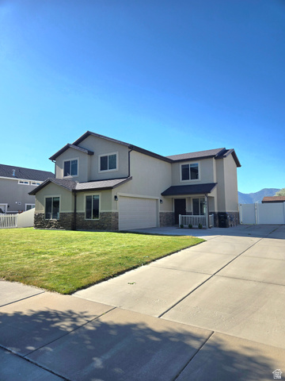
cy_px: 190
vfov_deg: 73.9
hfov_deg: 58.9
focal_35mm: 23
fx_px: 252
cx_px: 142
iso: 25
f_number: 1.8
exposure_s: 1/1667
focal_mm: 5.4
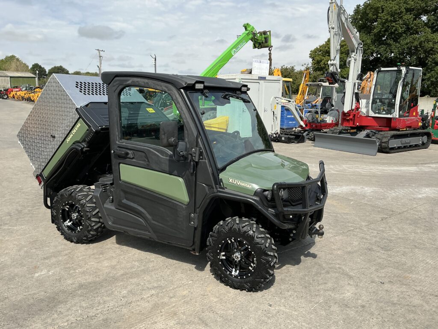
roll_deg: -1.2
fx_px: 354
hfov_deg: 63.4
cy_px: 164
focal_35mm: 28
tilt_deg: -10.6
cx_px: 219
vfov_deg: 49.7
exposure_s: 1/1848
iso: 25
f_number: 1.8
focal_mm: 3
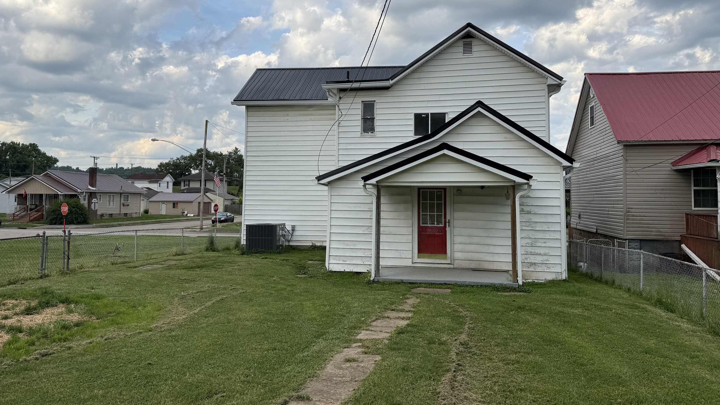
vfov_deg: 40.1
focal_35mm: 29
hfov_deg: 66.0
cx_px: 339
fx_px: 554
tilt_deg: +4.3
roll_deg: -0.8
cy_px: 169
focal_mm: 6.76
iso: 80
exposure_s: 1/2169
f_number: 1.78
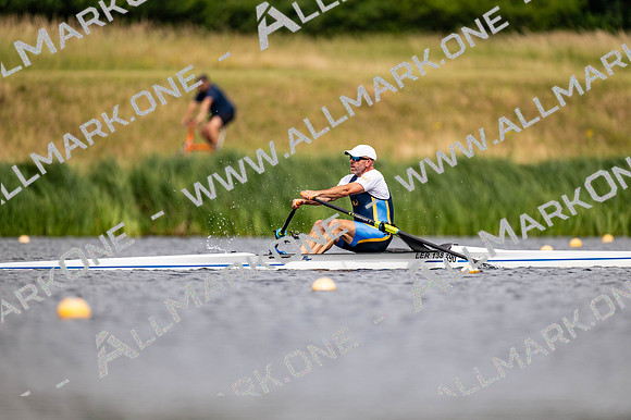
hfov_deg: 3.4
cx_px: 316
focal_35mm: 600
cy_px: 210
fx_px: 10513
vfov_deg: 2.3
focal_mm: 600
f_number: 4
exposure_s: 1/2500
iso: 220
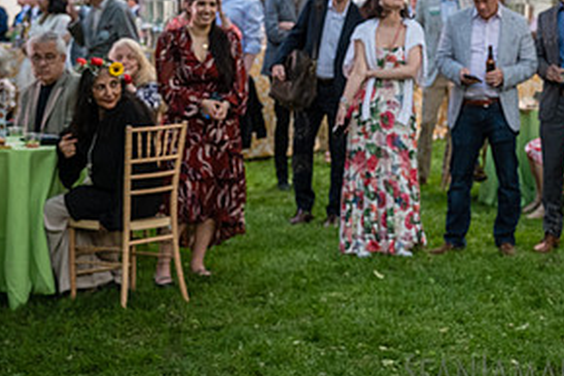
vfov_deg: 13.8
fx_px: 1534
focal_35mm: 98
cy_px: 45
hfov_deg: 20.2
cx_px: 548
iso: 4000
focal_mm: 49
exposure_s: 1/200
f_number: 4
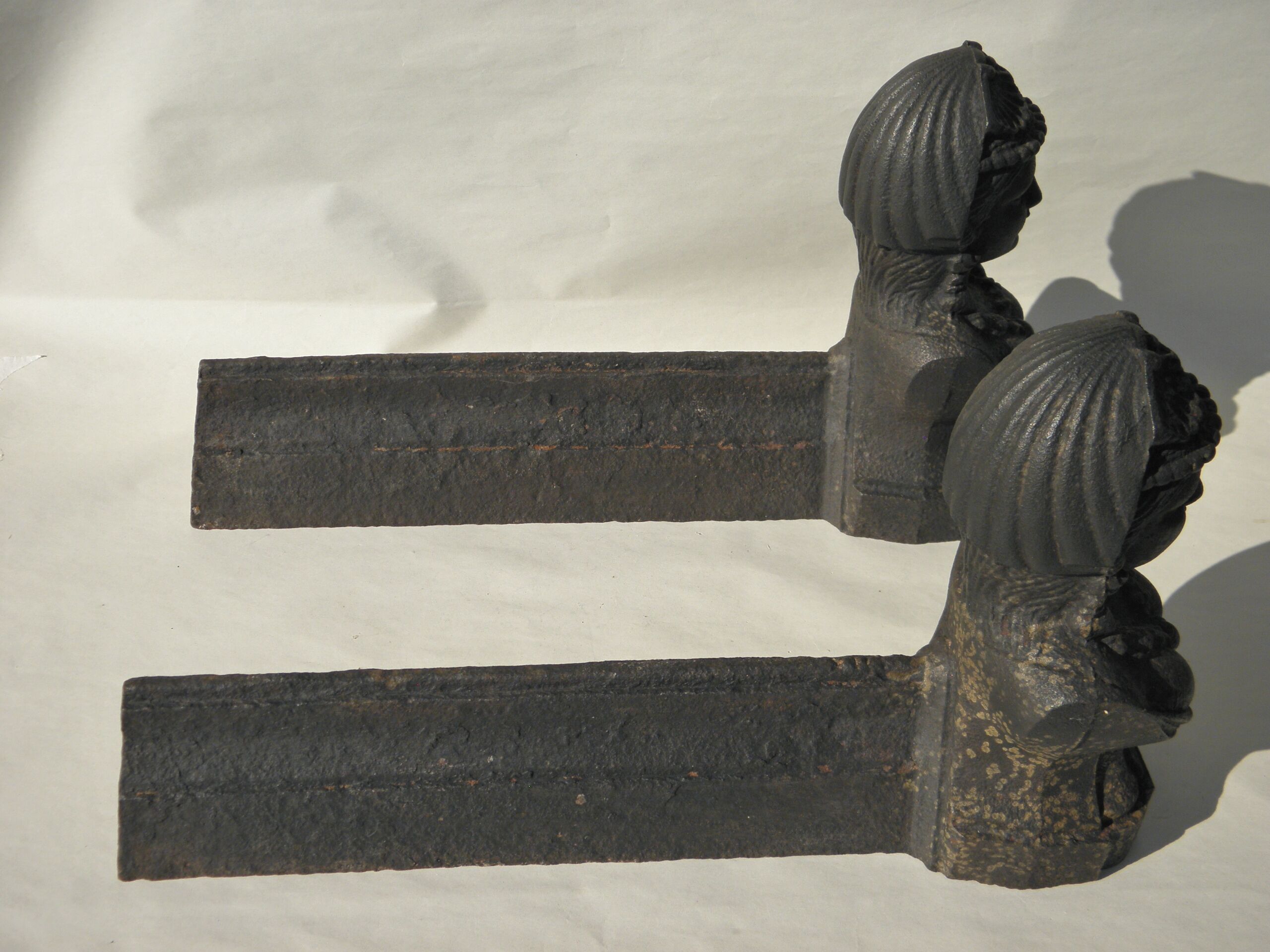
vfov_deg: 36.8
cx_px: 635
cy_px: 476
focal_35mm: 39
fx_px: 1431
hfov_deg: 47.9
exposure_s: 1/320
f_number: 7.6
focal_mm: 7.1
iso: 100
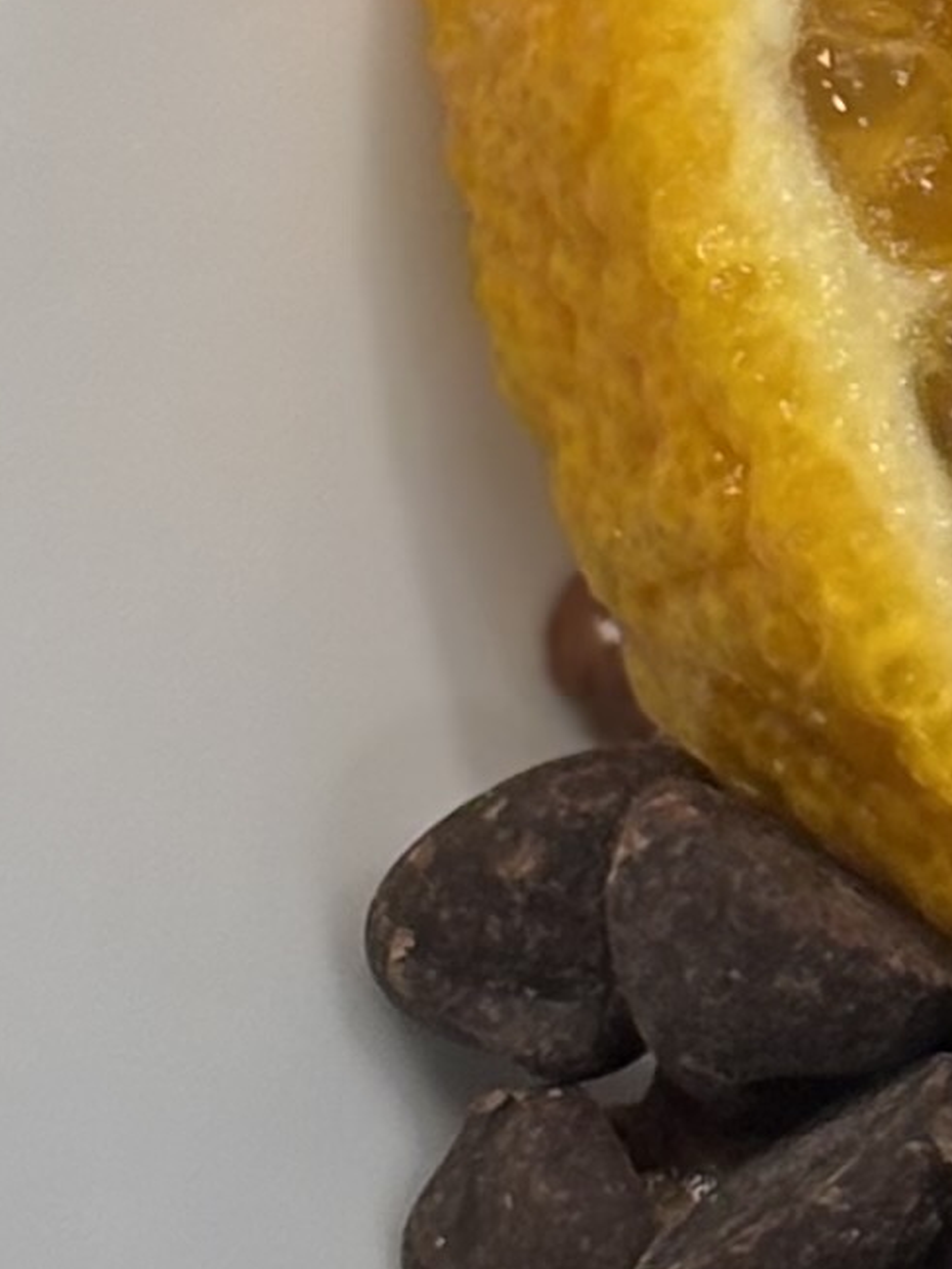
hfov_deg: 4.5
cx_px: 2234
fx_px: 11840
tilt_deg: -57.9
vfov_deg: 6.1
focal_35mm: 323
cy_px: -368
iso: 50
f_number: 1.6
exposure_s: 1/60
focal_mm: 5.96
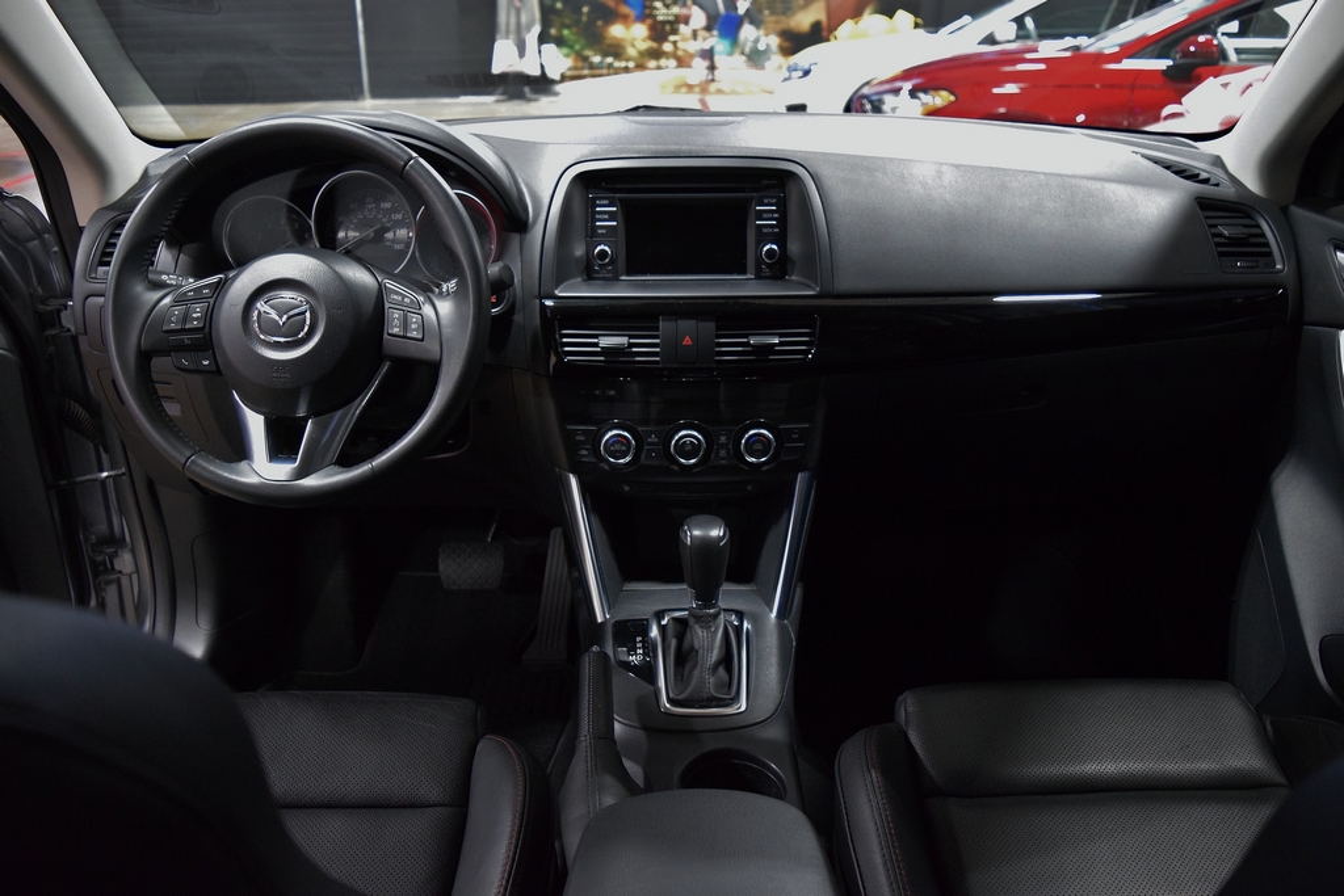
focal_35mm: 27
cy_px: 448
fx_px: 1008
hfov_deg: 67.4
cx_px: 672
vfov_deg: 47.9
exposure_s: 1/60
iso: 6400
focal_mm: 18
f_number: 3.5
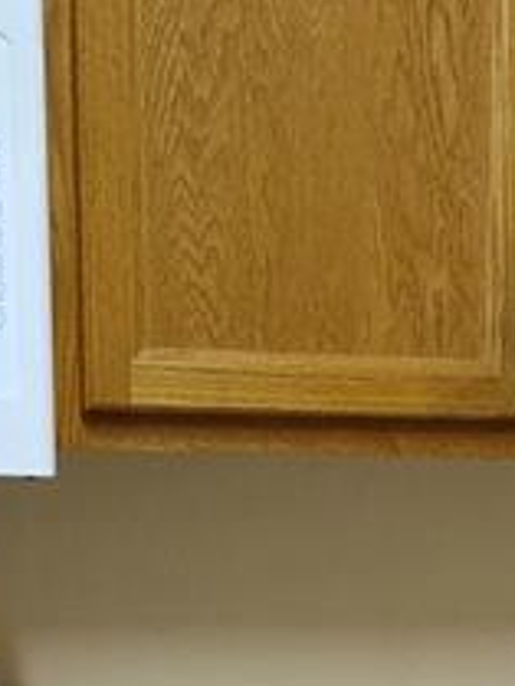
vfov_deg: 13.4
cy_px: 1231
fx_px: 2616
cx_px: 538
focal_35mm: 132
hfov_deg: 11.1
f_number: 1.8
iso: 469
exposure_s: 1/120
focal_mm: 5.56
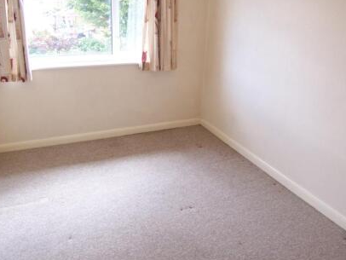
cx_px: 172
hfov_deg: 55.3
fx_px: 330
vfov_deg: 42.6
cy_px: 94
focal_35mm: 33
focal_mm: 3.8
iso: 100
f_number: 2.8
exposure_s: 1/30
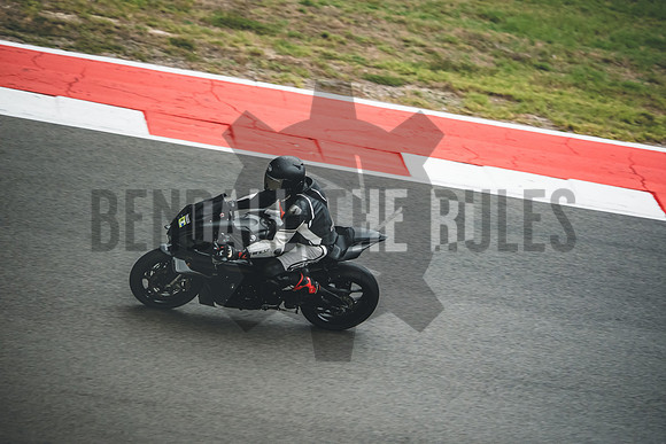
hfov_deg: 6.9
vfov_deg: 4.6
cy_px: 222
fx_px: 5551
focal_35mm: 300
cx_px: 333
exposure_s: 1/1250
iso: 1250
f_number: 2
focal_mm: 200
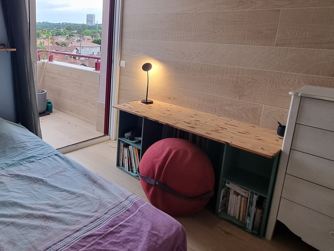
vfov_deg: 52.4
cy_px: 90
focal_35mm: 26
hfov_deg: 64.1
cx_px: 92
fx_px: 251
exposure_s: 1/50
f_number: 2.2
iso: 200
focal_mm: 2.2
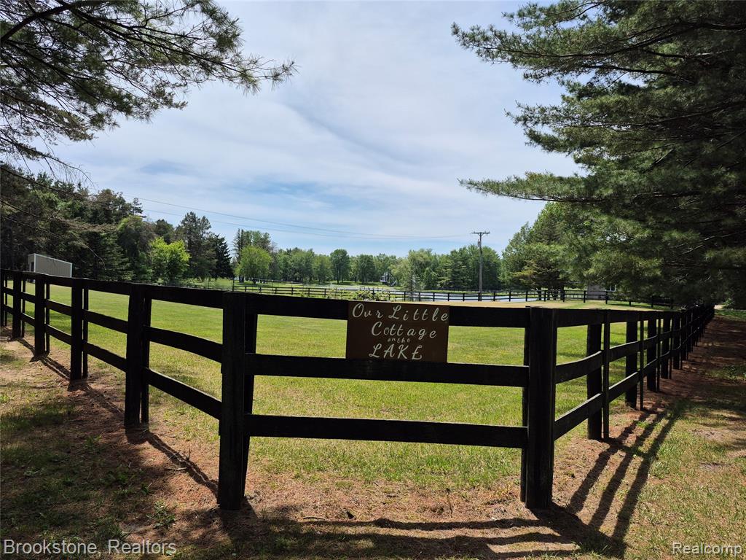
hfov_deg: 73.9
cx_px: 373
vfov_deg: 58.9
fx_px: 496
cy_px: 280
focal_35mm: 23
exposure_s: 1/2648
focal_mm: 5.4
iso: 25
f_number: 1.8
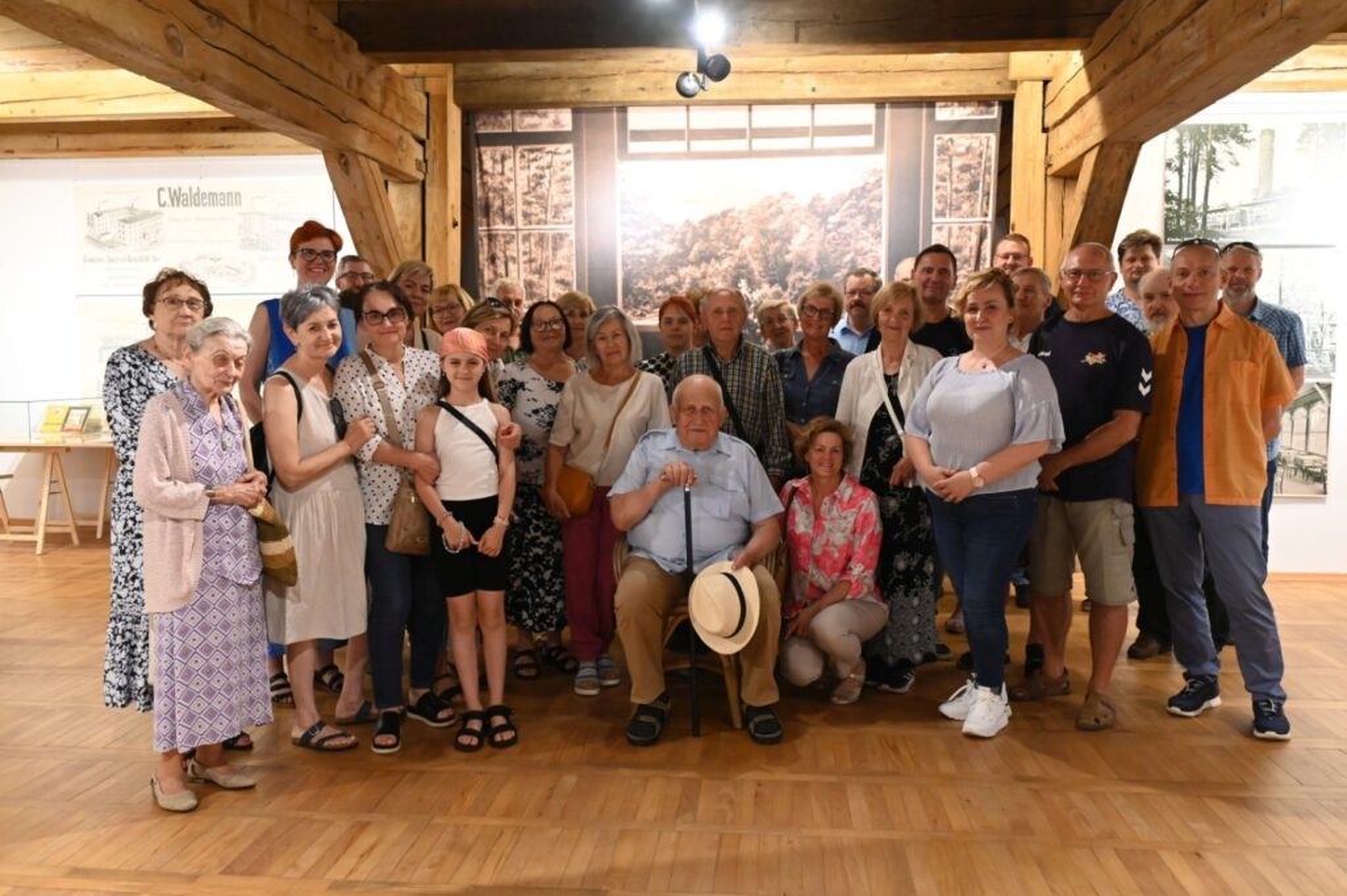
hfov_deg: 62.8
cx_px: 674
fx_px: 1103
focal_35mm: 30
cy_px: 448
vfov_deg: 44.2
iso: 5000
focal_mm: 29.5
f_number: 5.6
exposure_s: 1/125
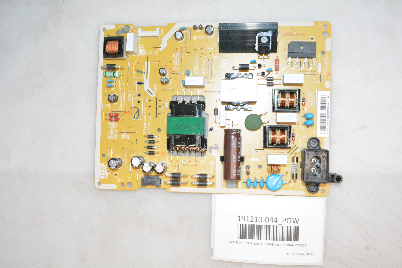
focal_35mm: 34
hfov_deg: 55.1
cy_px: 134
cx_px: 201
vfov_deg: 38.4
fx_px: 385
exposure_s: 1/200
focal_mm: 23
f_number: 16
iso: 6400
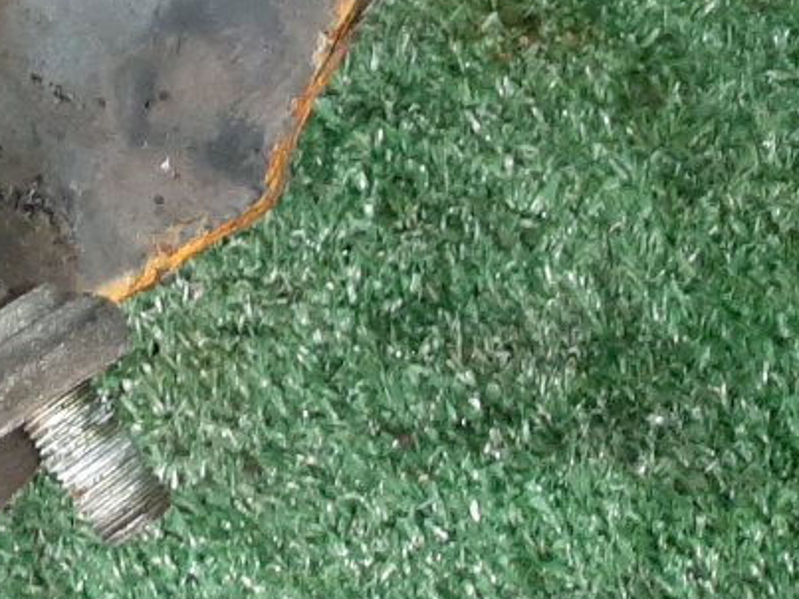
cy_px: -399
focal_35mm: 93
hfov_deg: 18.1
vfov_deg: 14.4
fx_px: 2146
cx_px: -502
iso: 229
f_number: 1.7
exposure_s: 1/50
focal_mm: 3.93
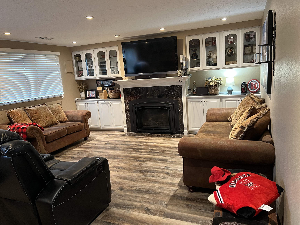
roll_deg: +4.6
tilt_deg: -10.4
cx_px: 150
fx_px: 225
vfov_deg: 53.1
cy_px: 112
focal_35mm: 26
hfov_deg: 67.3
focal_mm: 5.7
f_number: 1.5
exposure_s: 1/60
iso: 320
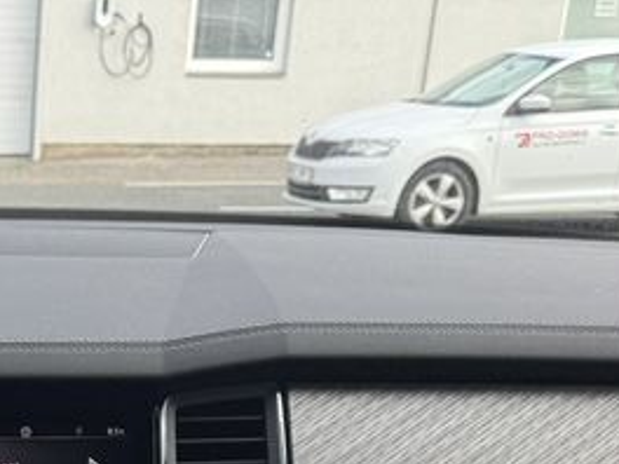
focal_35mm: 93
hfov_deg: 19.5
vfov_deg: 13.7
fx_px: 1663
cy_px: 898
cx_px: -174
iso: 80
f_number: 1.78
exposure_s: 1/544
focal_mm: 6.76
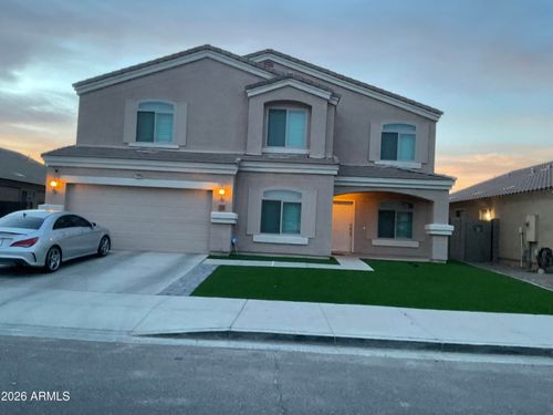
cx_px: 276
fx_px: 463
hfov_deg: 61.7
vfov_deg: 48.2
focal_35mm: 29
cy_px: 208
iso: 125
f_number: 1.8
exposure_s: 1/60
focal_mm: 3
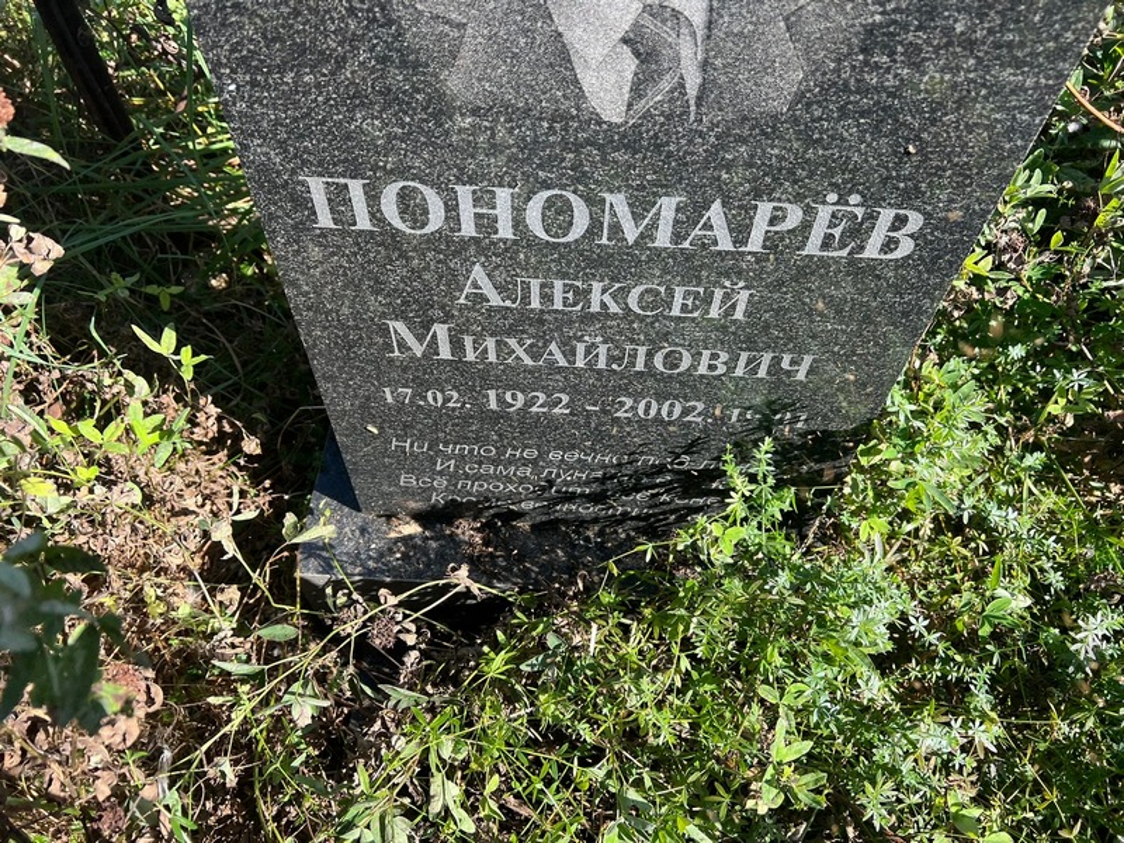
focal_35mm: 26
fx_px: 844
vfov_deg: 53.1
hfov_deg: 67.3
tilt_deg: -49.8
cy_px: 422
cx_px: 562
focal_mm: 5.7
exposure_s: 1/758
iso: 50
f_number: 1.5
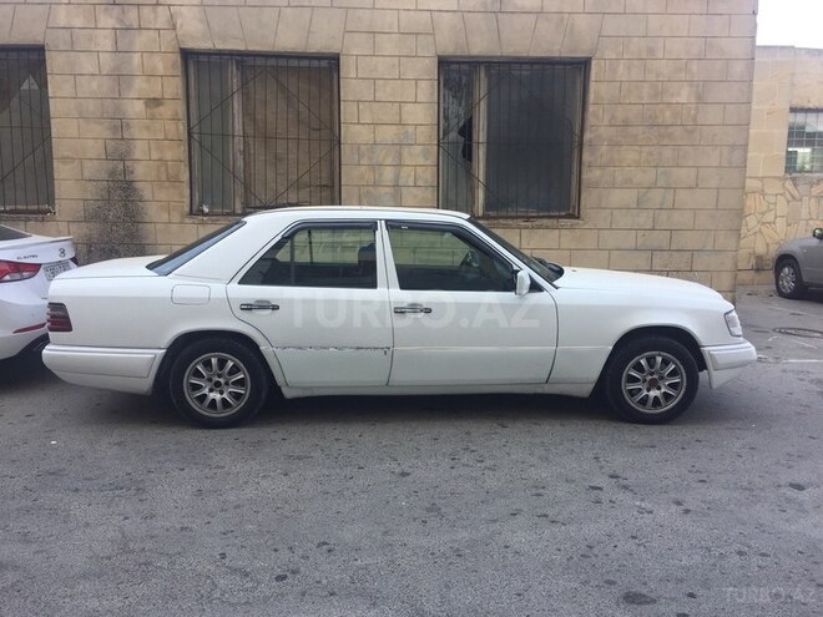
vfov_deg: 48.2
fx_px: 689
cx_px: 412
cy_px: 308
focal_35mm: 29
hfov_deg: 61.7
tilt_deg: -8.9
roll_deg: -0.2
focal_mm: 4.15
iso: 32
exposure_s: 1/311
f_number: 2.2
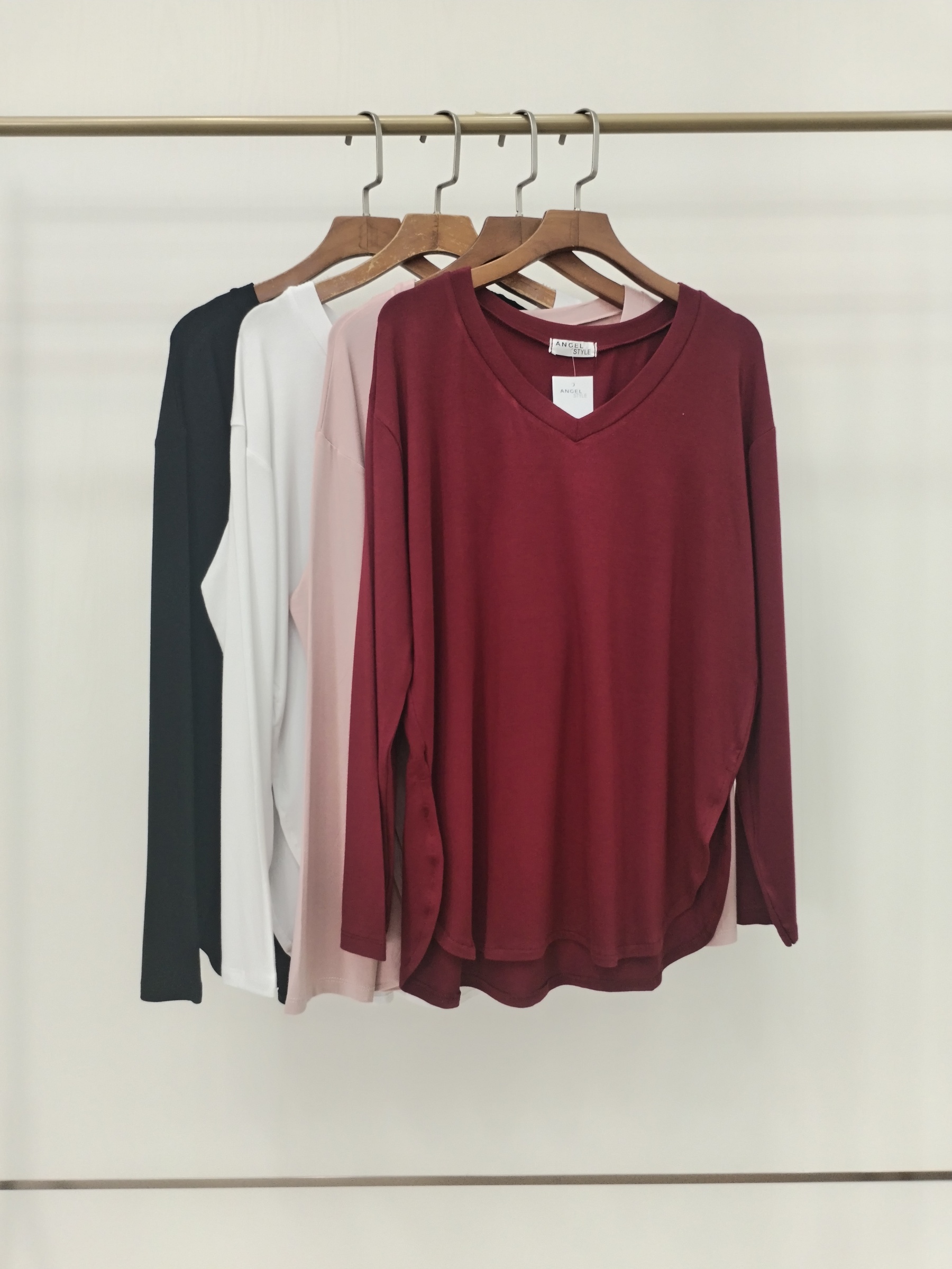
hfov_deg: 48.2
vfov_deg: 61.7
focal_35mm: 29
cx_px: 476
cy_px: 634
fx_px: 1063
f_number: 1.8
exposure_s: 1/60
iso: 228
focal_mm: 4.75
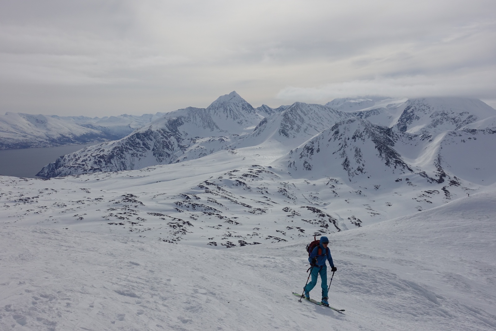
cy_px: 166
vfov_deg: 40.0
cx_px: 248
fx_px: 455
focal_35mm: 33
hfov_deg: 57.2
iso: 125
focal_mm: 12.06
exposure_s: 1/250
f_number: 5.6
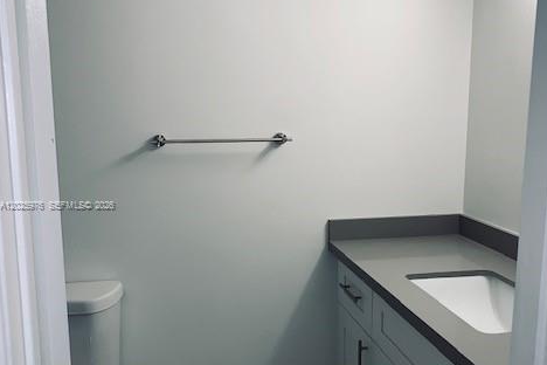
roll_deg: +1.0
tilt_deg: -9.8
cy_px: 206
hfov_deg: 51.9
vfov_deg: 35.9
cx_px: 278
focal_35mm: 37
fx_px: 562
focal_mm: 4.25
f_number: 1.8
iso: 40
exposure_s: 1/121
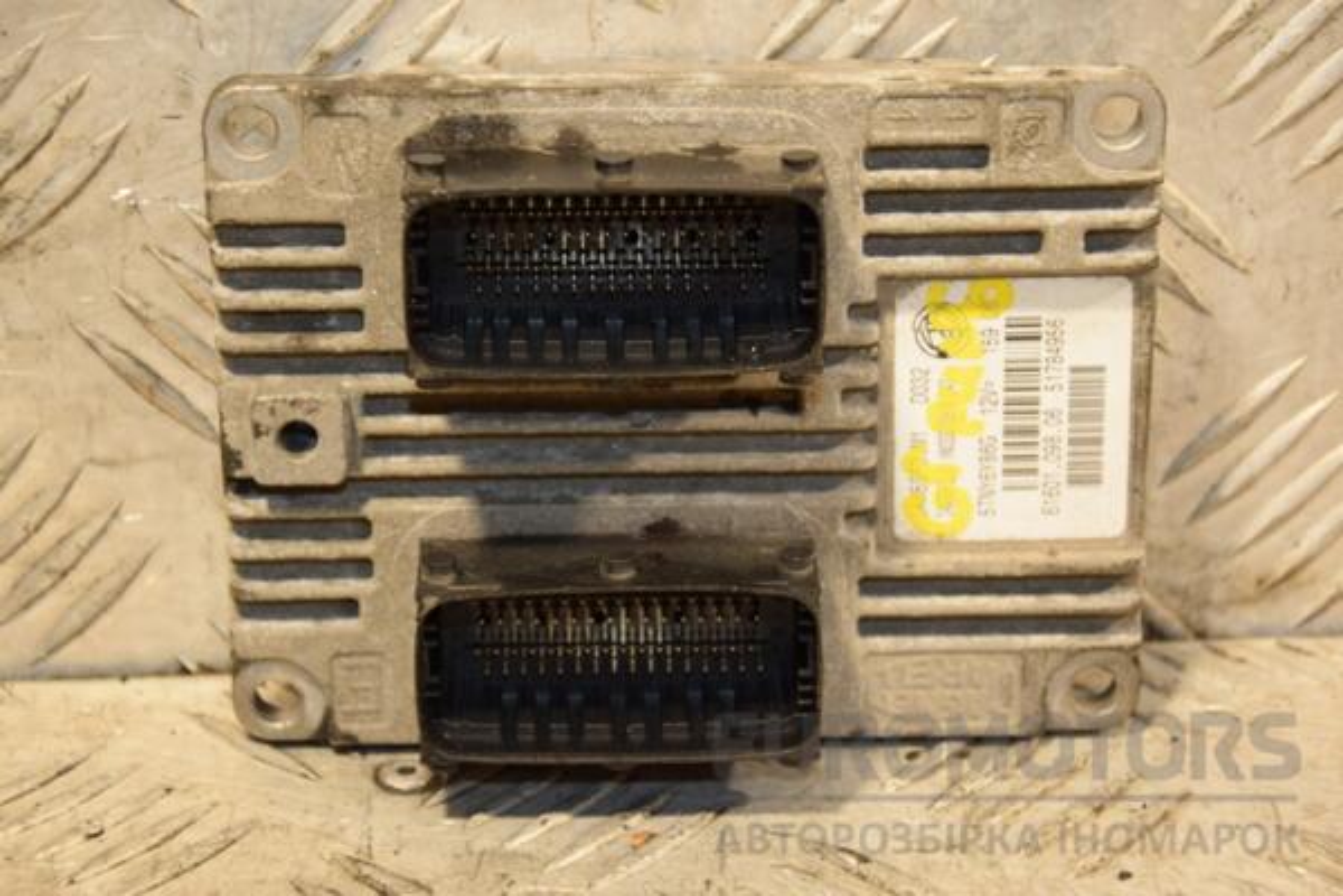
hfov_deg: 18.2
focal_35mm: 112
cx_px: 672
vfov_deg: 12.2
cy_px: 448
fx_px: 4197
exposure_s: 1/100
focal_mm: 75
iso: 800
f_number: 5.3
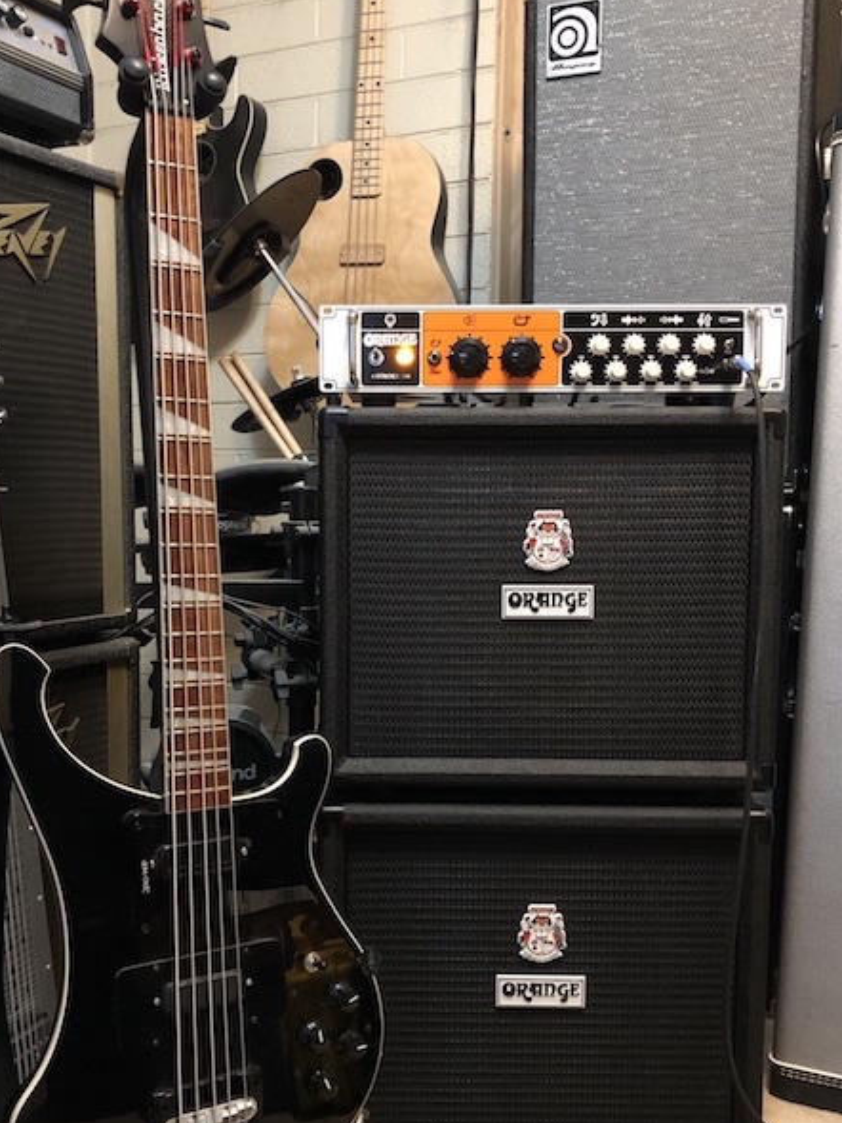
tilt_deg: -4.1
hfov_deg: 37.7
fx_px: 1232
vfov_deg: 48.9
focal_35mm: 38
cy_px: 616
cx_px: 377
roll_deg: -0.1
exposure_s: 1/4
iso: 125
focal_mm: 3.99
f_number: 1.8
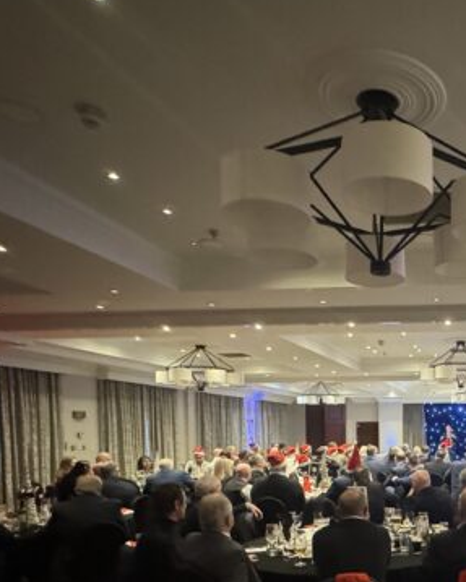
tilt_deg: -1.3
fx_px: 552
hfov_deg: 40.1
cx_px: 468
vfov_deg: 53.1
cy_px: 438
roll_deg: +0.9
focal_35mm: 32
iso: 1250
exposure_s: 1/50
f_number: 2.2
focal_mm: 2.22
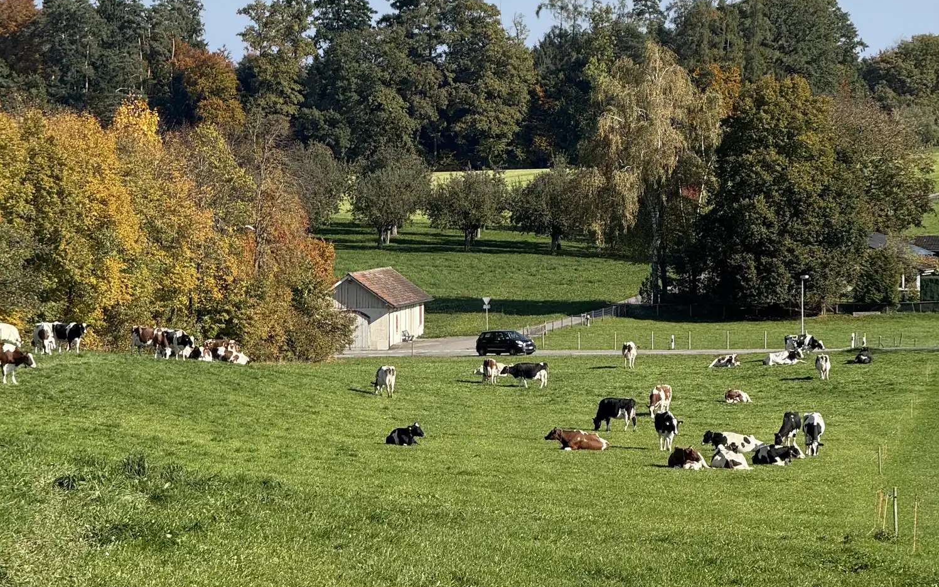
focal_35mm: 170
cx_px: 470
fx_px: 4350
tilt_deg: -0.8
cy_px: 279
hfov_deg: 12.3
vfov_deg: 7.7
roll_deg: -0.8
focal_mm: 15.66
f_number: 2.8
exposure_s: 1/1368
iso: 50
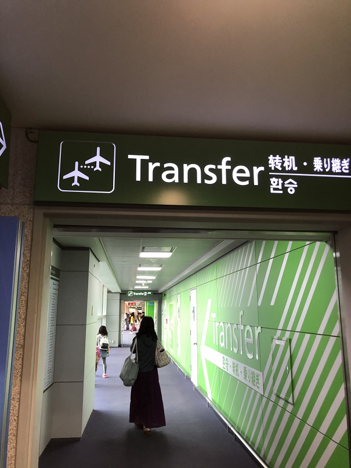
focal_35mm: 28
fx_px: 379
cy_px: 234
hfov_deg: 49.7
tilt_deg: +11.5
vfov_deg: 63.5
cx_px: 176
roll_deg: +0.2
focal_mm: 3.99
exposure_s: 1/17
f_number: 1.8
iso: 40
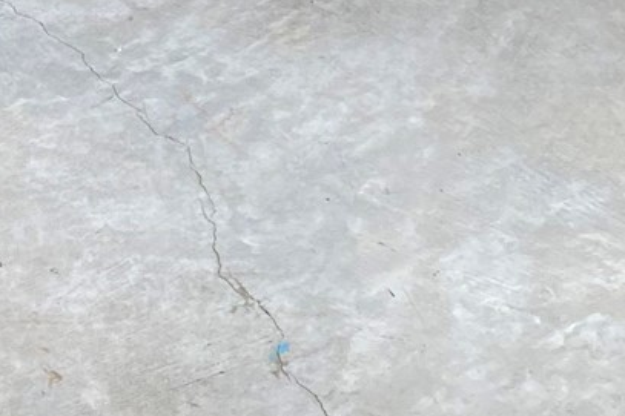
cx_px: -2
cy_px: -543
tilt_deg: -15.2
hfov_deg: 14.8
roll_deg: -0.2
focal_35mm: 136
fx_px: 2360
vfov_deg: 9.2
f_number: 1.8
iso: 100
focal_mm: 4.25
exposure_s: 1/120
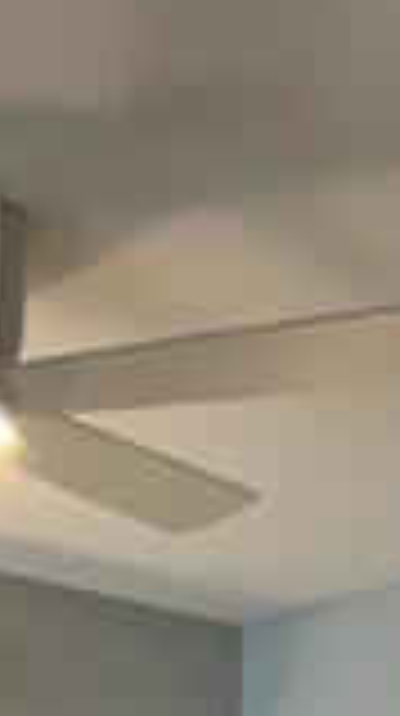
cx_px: 99
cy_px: 1527
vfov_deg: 13.1
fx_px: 2593
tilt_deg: -5.1
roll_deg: +0.4
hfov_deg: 8.8
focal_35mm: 137
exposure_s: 1/60
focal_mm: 5.7
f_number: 1.5
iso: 160
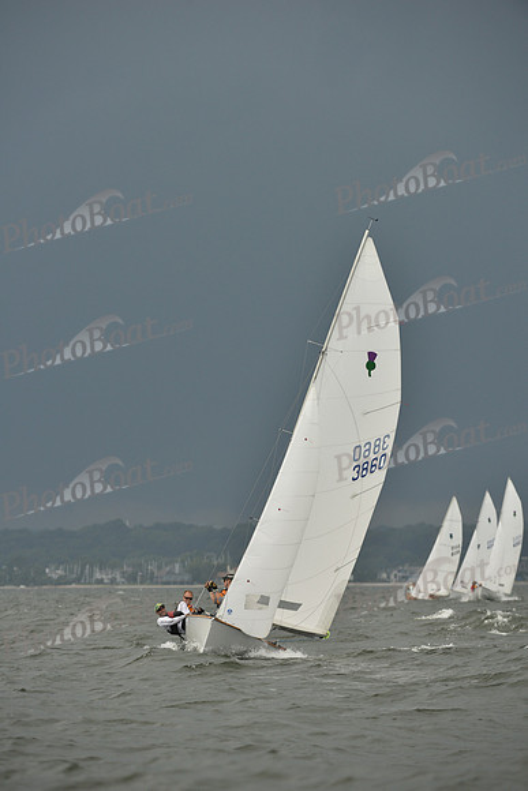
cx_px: 264
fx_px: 7255
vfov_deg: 6.2
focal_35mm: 330
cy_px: 396
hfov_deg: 4.2
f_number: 7.1
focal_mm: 330
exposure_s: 1/800
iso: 320
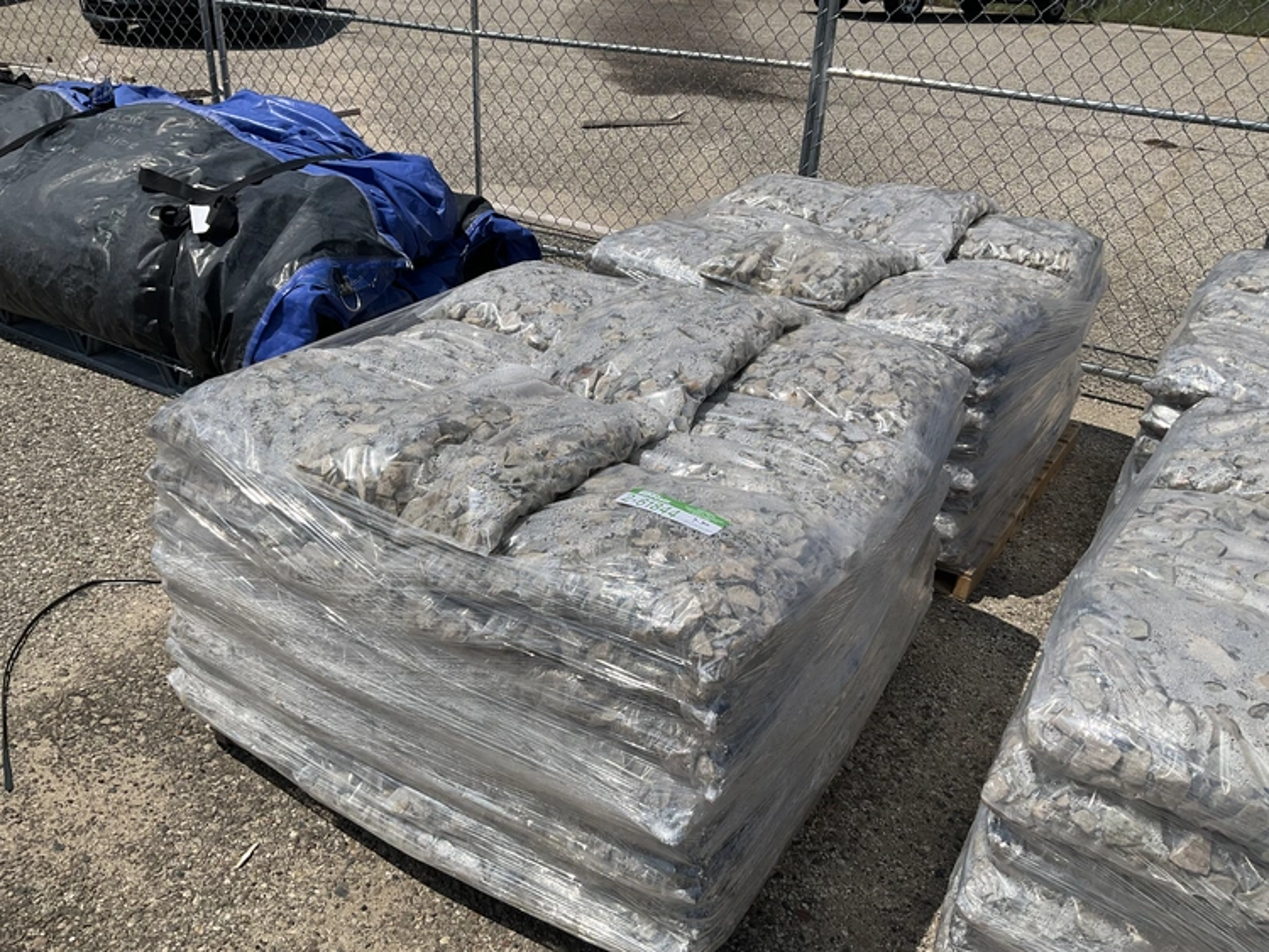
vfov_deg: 48.3
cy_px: 476
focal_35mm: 29
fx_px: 1063
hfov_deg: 61.6
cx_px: 634
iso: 25
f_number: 1.8
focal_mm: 3
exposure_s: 1/3788
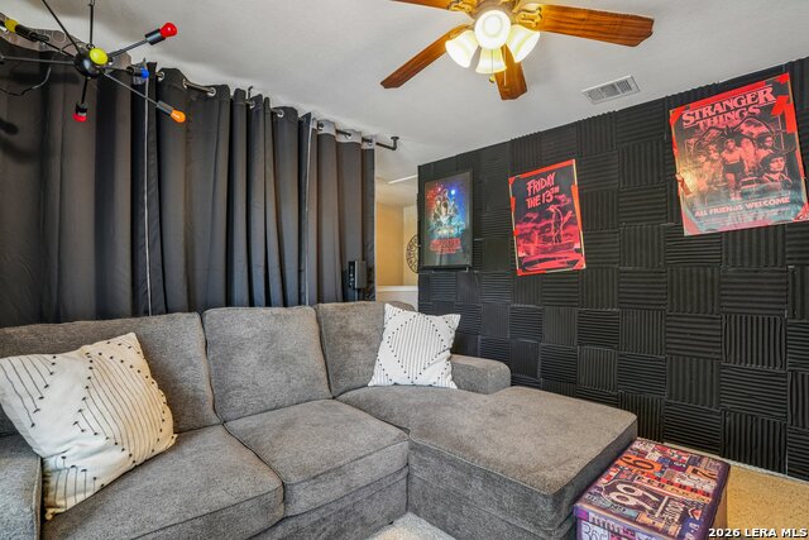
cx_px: 404
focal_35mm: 16
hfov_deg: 96.7
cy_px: 270
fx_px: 360
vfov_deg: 73.8
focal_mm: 16
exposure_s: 1/3.33
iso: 400
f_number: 8
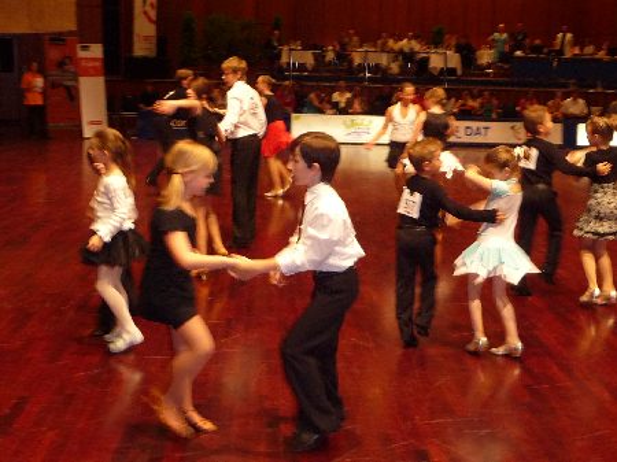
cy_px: 231
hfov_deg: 40.5
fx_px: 837
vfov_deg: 30.9
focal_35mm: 47
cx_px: 308
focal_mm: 4.7
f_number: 3.3
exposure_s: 1/30
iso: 200
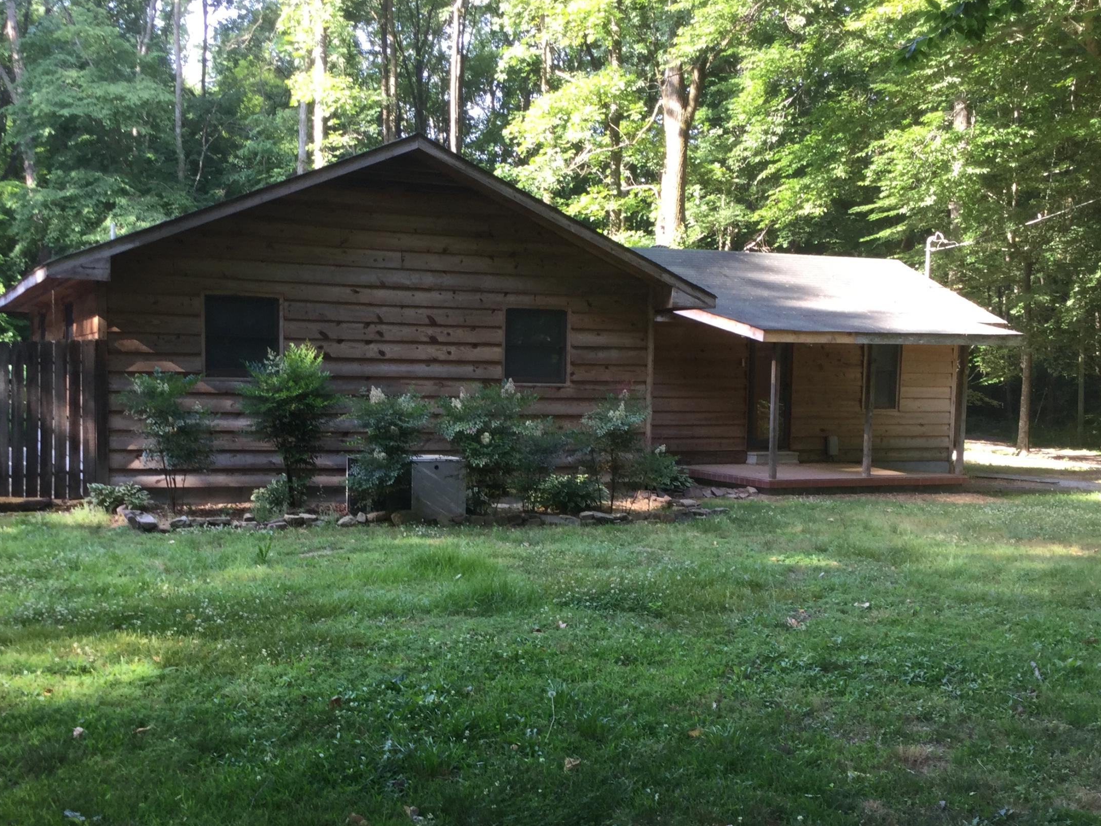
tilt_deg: -6.3
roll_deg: -1.5
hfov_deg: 43.8
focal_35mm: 43
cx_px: 497
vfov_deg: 33.5
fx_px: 1368
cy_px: 502
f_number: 2.4
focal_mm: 3.3
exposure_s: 1/60
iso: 25
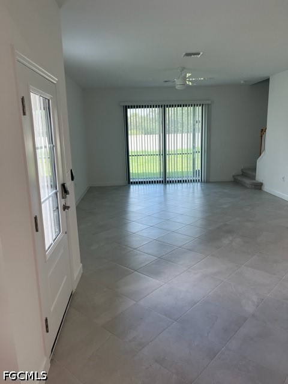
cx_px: 144
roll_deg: +0.8
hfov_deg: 53.1
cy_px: 192
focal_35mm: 26
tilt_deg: -11.9
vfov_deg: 67.3
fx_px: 288
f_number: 1.6
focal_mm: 5.1
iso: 64
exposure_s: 1/163
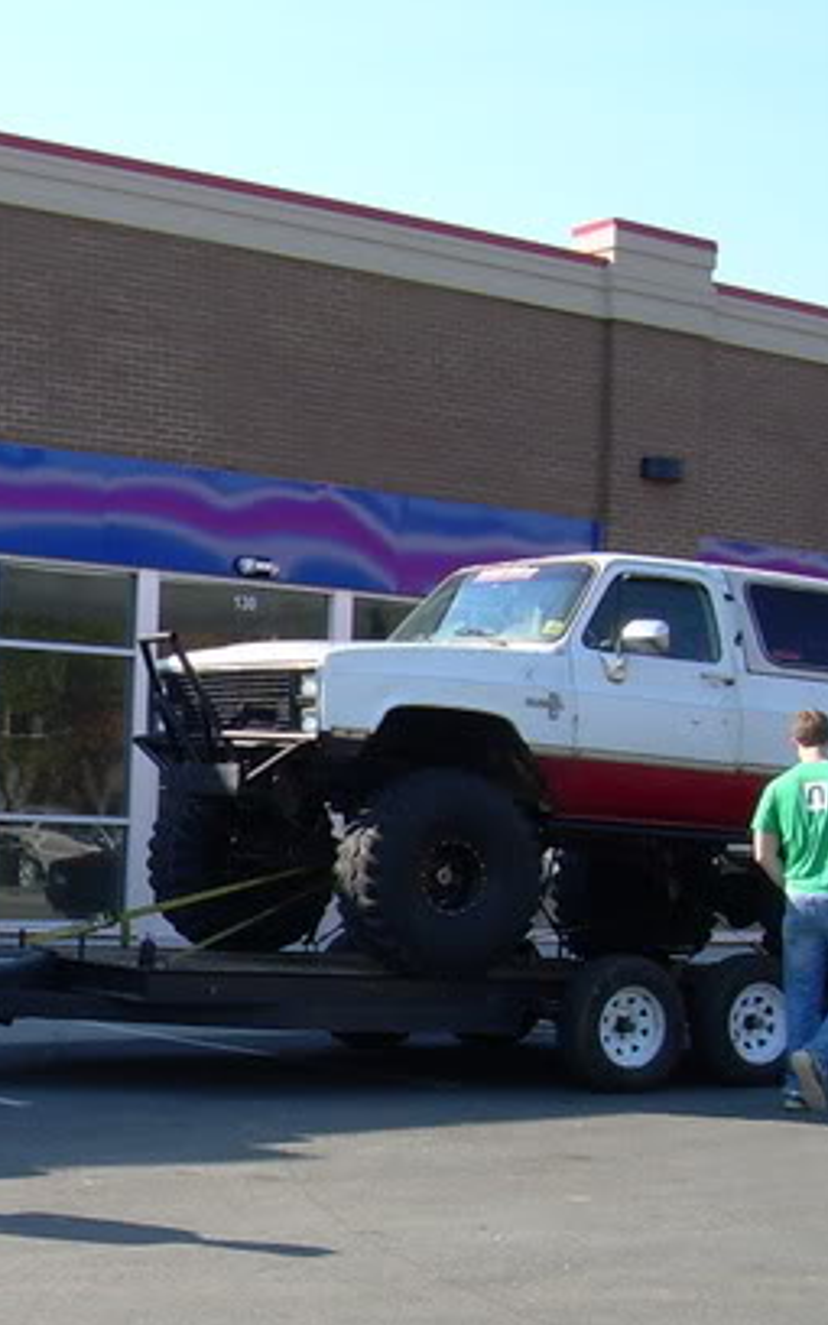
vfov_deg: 26.1
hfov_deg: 15.9
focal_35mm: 79
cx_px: -136
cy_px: 802
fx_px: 2852
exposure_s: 1/229
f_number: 4.6
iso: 50
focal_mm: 6.3
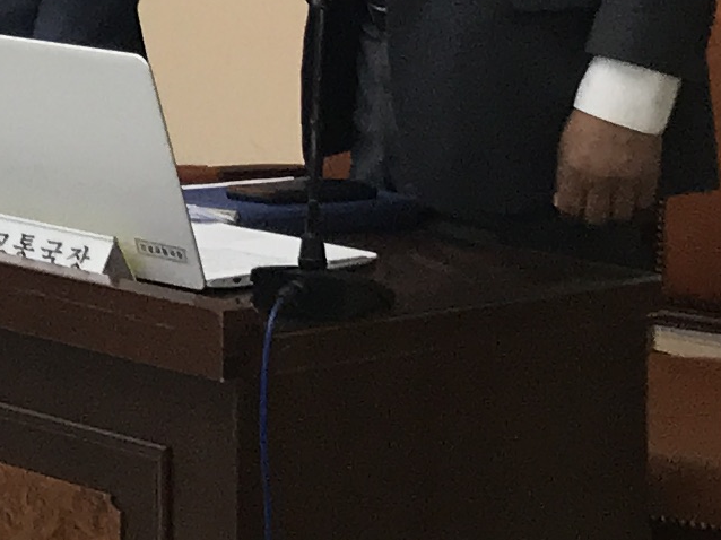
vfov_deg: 8.2
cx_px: -1132
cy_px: -256
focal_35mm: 177
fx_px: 3685
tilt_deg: -1.0
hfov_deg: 9.6
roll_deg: +0.4
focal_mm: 3.99
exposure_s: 1/60
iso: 32
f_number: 1.8
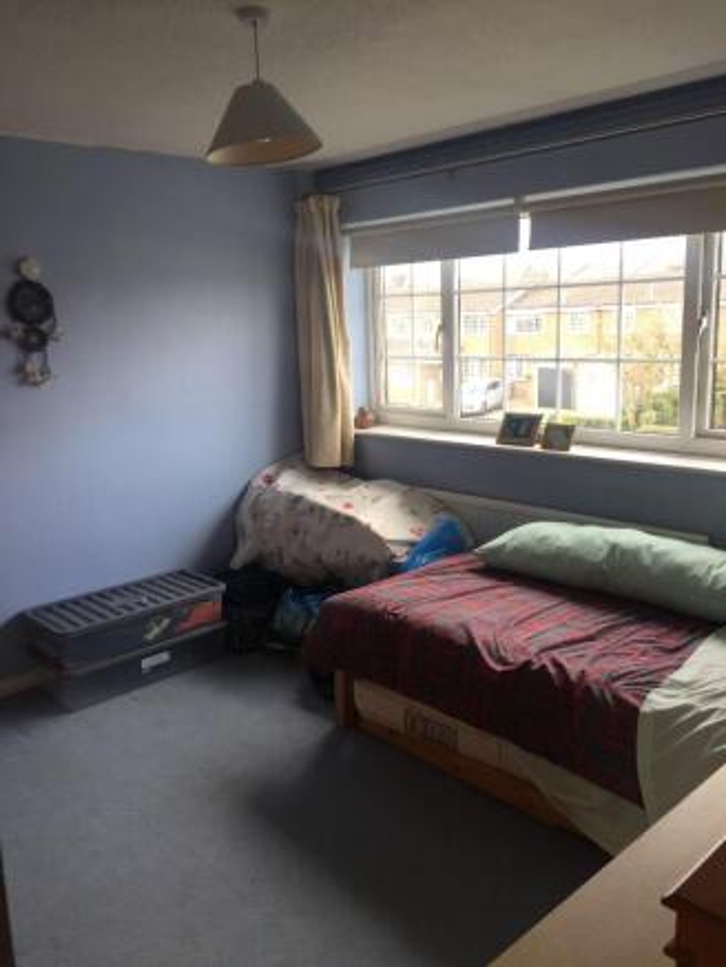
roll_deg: +1.5
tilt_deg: -11.0
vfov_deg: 61.6
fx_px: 811
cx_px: 363
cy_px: 484
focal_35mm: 29
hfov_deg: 48.2
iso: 32
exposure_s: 1/50
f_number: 2.2
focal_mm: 4.15
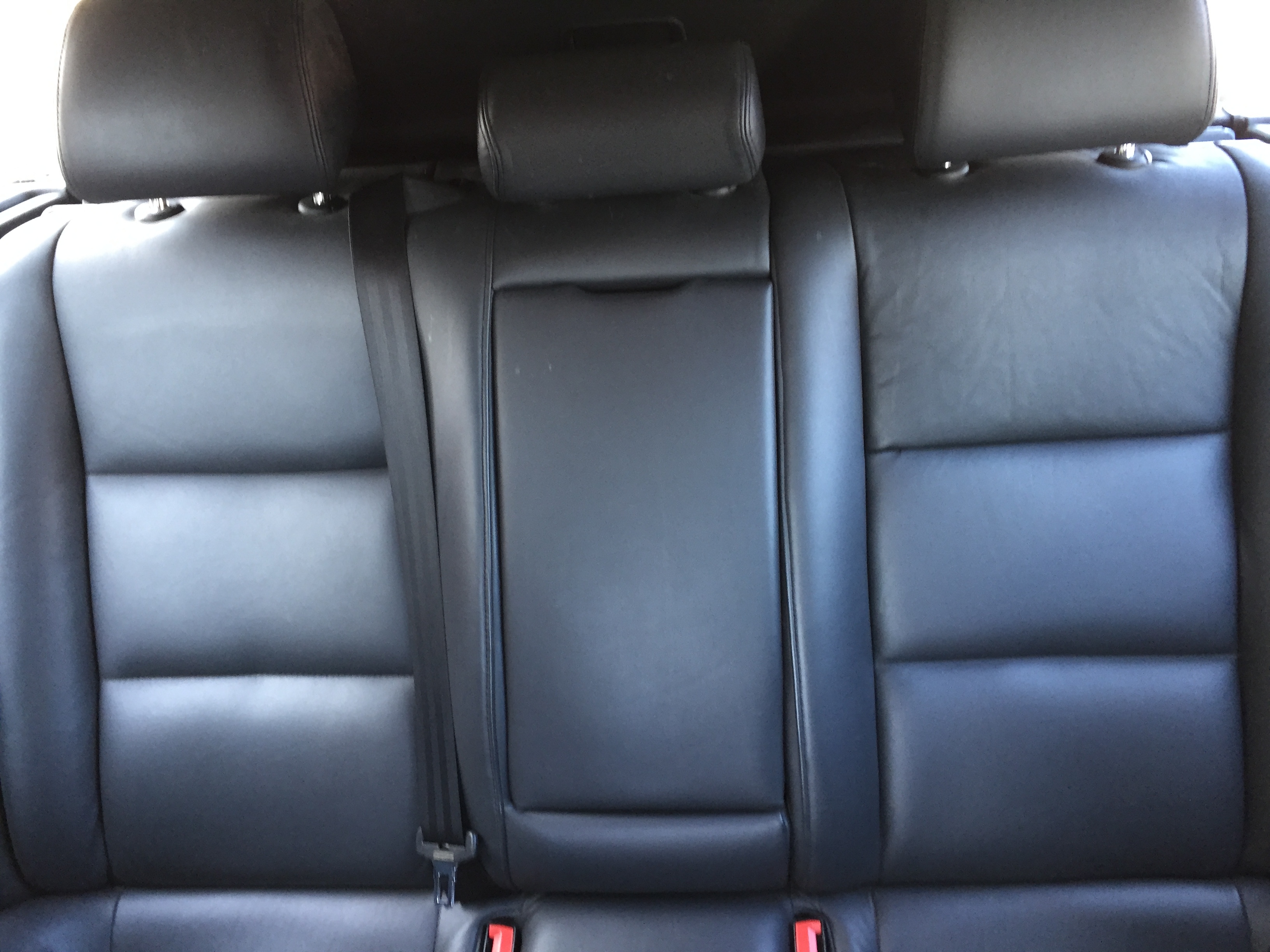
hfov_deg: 61.7
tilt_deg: -30.7
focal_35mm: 29
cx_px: 635
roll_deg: +1.4
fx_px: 1064
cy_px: 476
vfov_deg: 48.2
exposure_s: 1/33
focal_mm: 4.15
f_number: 2.2
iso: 160
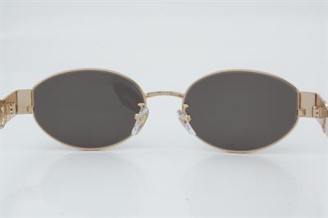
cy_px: 109
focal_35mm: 82
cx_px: 164
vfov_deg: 16.5
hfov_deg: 24.6
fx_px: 751
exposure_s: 1/3
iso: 100
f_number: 32
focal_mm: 55
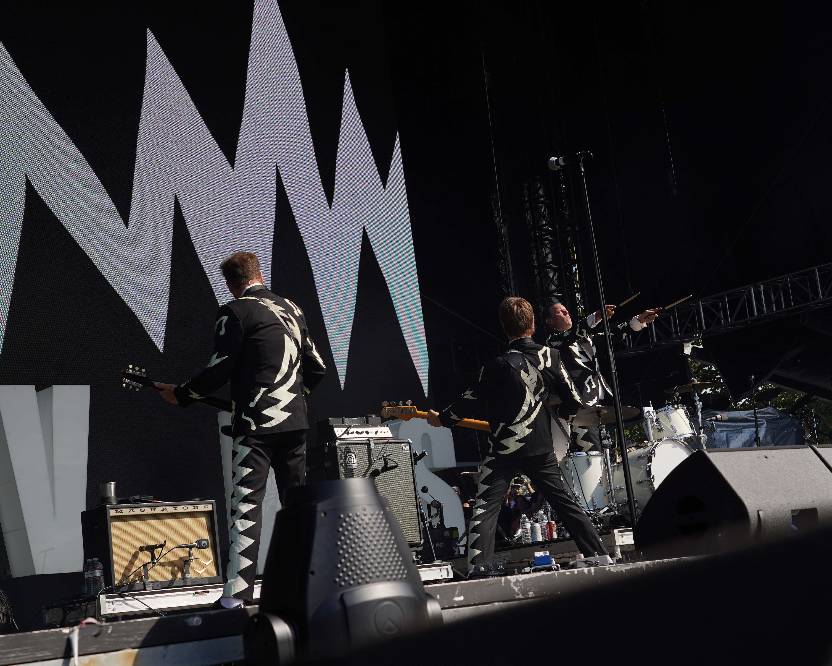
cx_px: 466
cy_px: 341
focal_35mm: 59
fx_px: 1453
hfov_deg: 31.9
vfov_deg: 25.8
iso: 100
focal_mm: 49
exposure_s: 1/400
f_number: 8
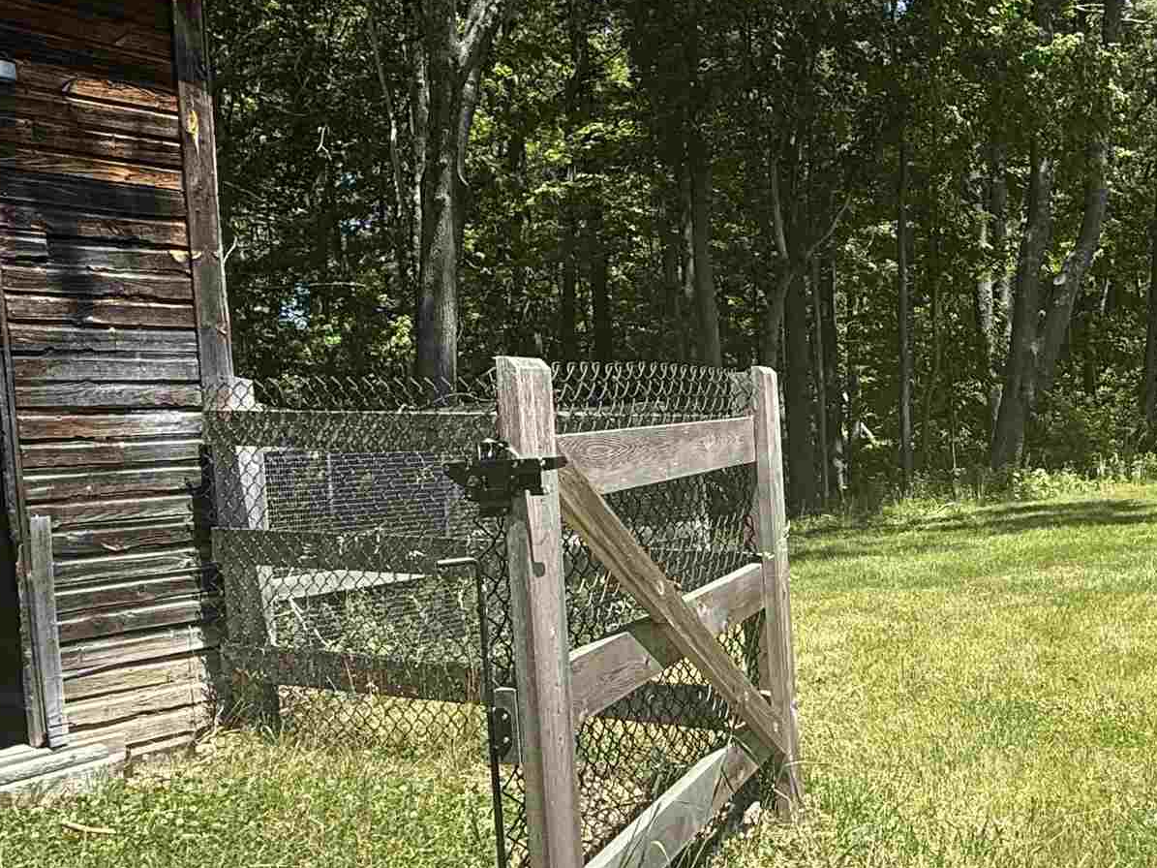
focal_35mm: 36
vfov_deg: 39.6
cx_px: 914
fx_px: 1203
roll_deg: +2.4
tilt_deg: -0.7
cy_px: 452
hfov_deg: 48.6
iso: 50
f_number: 2.2
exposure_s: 1/664
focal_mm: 2.22
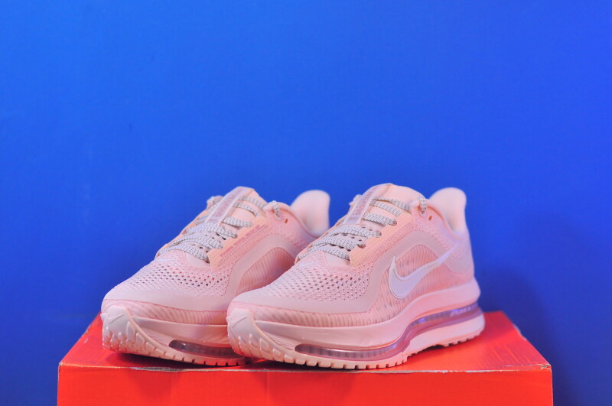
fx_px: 1273
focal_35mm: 75
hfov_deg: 27.0
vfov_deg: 18.1
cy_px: 203
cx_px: 306
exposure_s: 1/320
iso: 250
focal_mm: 50
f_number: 2.8
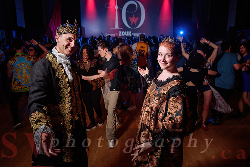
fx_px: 226
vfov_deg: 40.5
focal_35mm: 33
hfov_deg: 57.8
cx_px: 131
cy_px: 83
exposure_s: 1/50
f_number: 3.5
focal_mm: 30
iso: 800
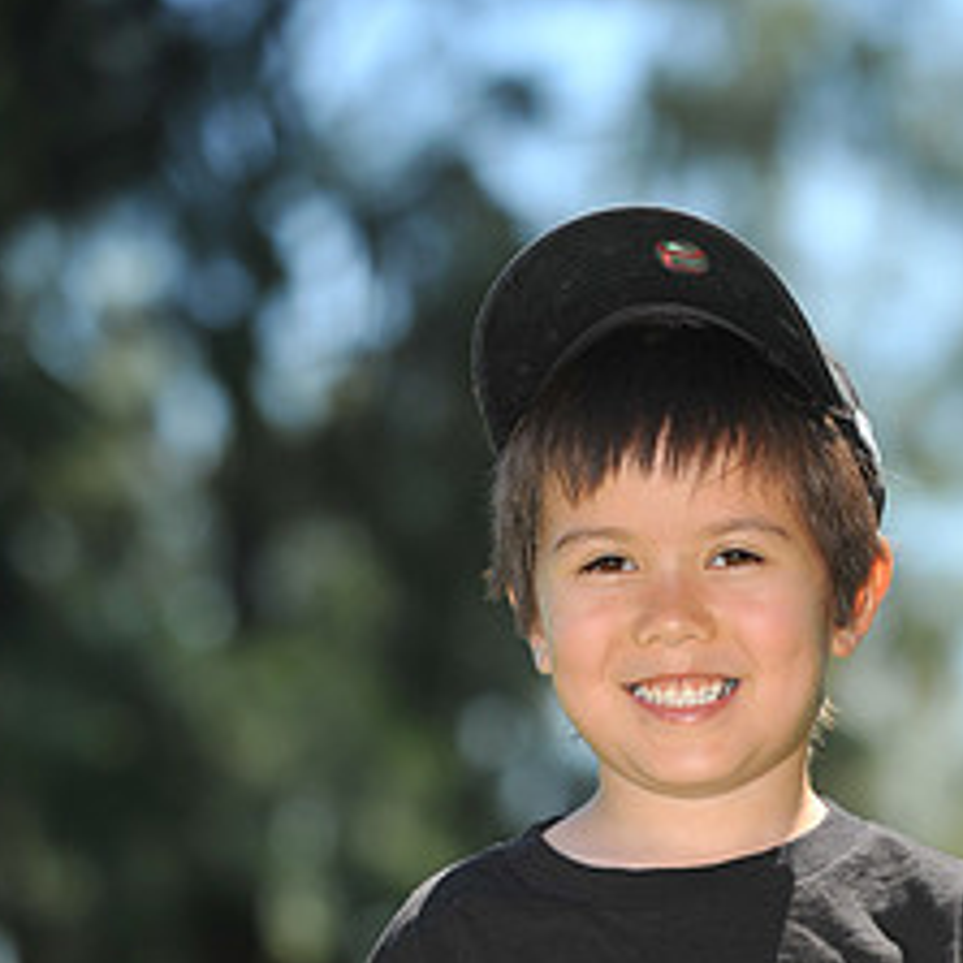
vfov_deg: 7.5
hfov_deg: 7.5
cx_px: 769
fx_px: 7302
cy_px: 1097
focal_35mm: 232
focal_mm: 105
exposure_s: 1/1000
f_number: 4
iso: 200
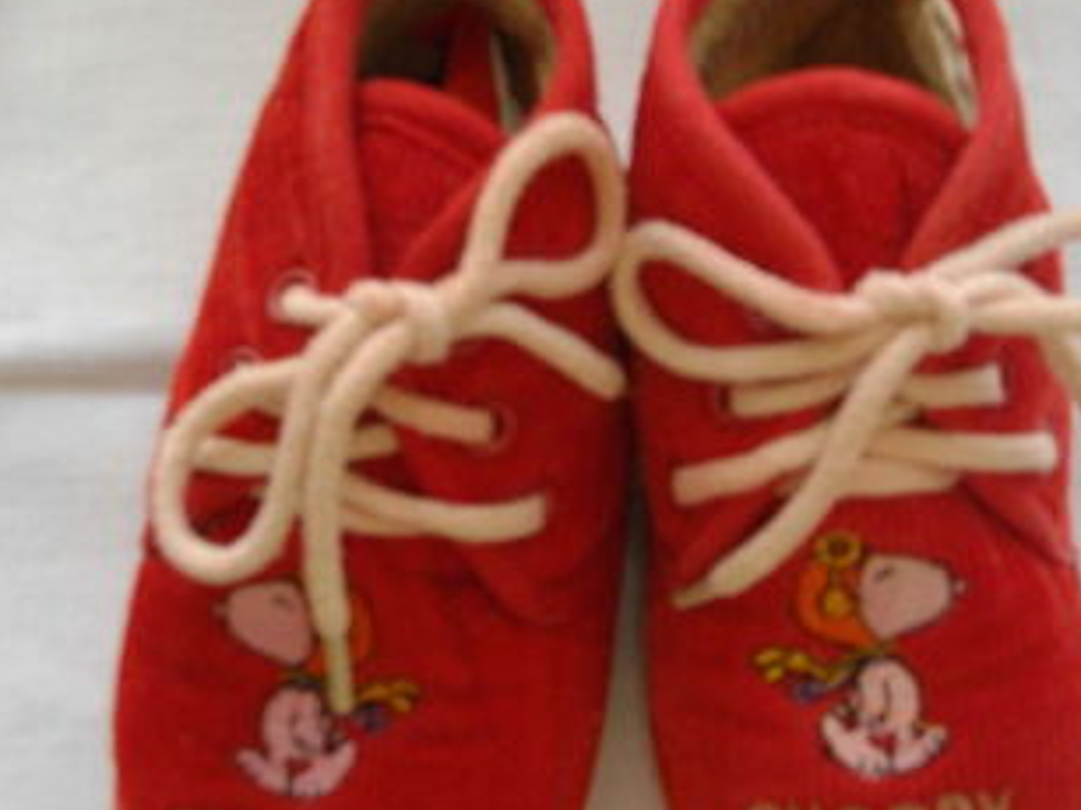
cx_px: 602
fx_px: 1561
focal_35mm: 50
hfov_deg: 38.2
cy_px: 472
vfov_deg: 29.0
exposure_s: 1/50
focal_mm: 5.7
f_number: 2.9
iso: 200
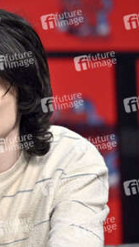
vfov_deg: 3.4
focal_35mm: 634
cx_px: -10
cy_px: 124
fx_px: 4147
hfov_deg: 1.9
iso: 1600
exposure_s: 1/250
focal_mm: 400
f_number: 4.5
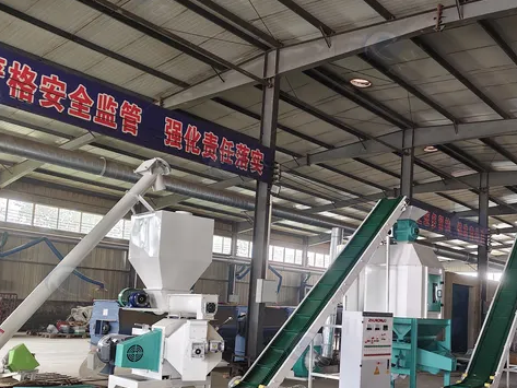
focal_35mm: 35
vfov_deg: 40.3
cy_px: 256
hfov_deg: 51.6
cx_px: 345
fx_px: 523
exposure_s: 1/50
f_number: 1.88
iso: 1037
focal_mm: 5.56
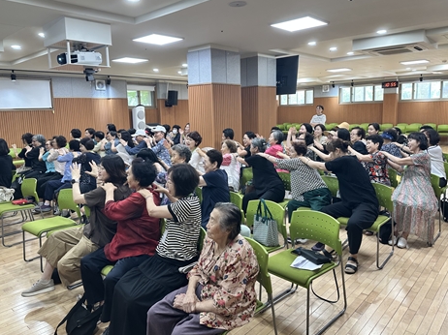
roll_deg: +1.7
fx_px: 336
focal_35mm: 26
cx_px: 217
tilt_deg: -6.3
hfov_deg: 67.3
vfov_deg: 53.0
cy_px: 155
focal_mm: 6.86
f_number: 1.78
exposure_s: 1/60
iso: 125
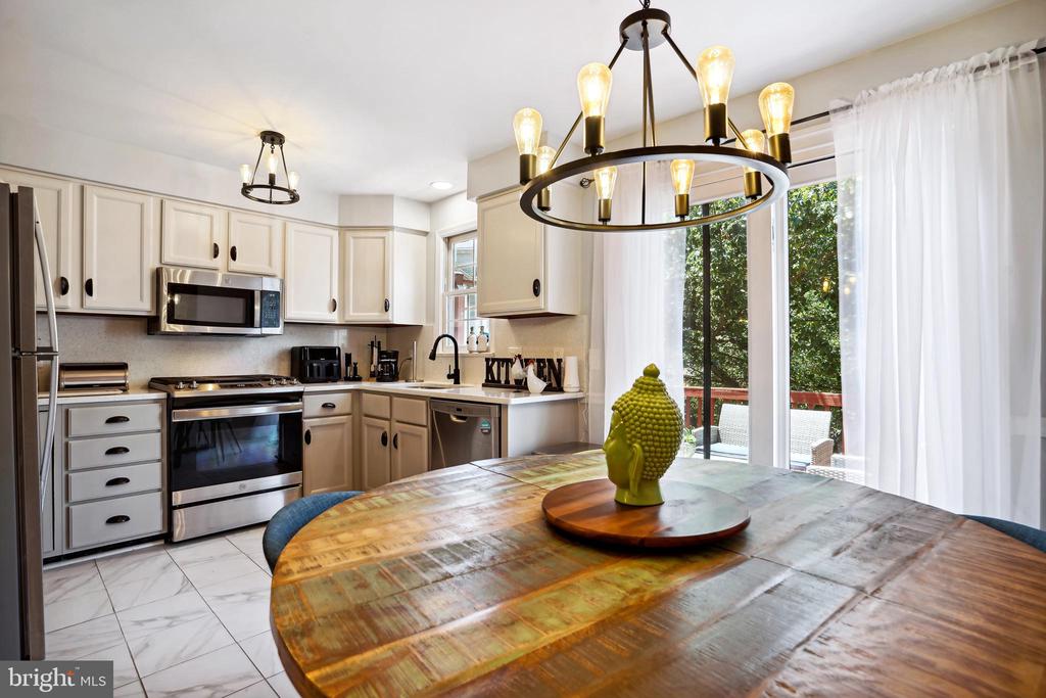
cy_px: 349
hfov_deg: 96.7
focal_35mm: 16
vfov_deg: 73.8
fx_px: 465
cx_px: 523
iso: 200
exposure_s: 1/8
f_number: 8
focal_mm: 16
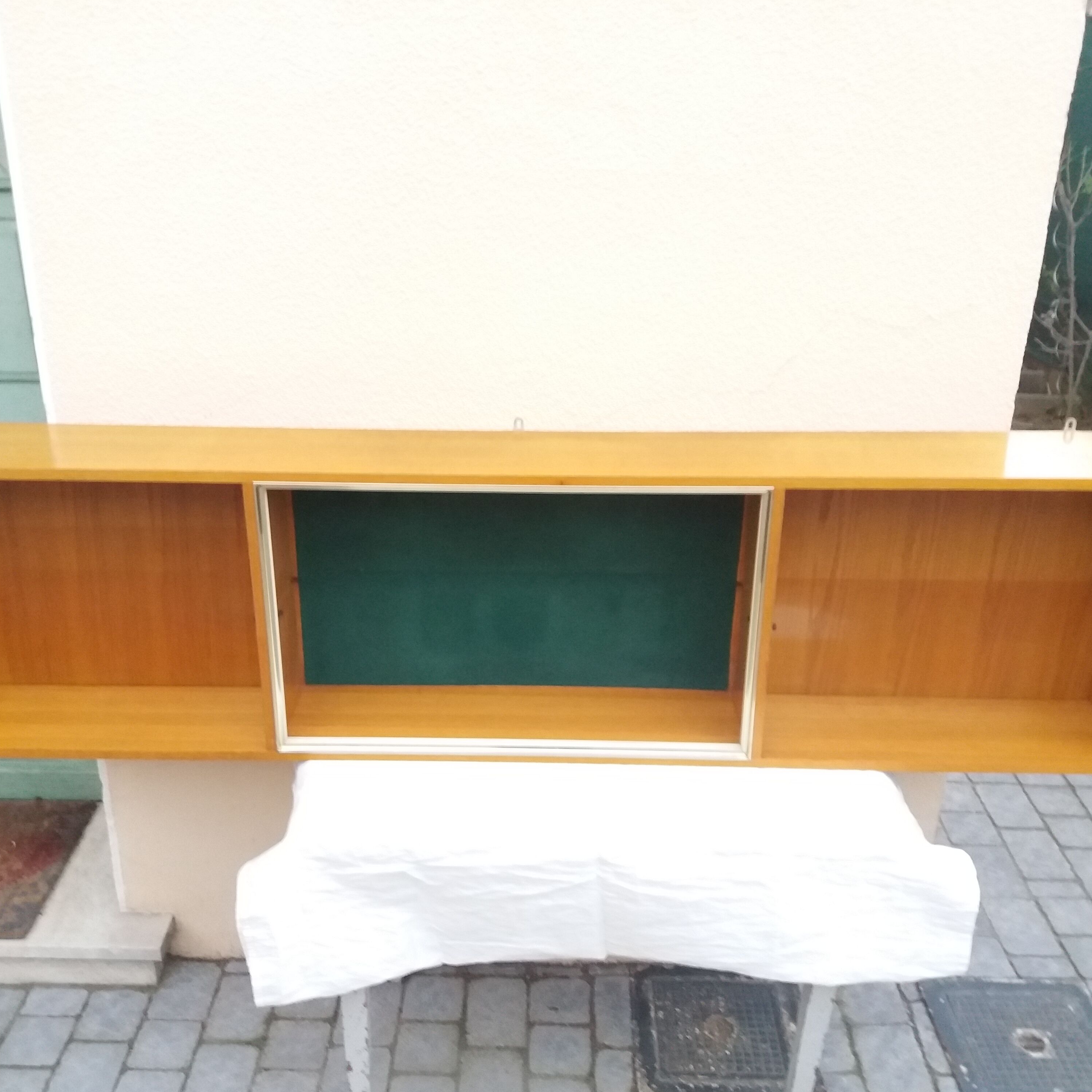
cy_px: 551
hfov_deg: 48.4
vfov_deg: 48.4
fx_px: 1213
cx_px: 524
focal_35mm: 34
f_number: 1.9
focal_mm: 3.7
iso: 320
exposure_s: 1/17
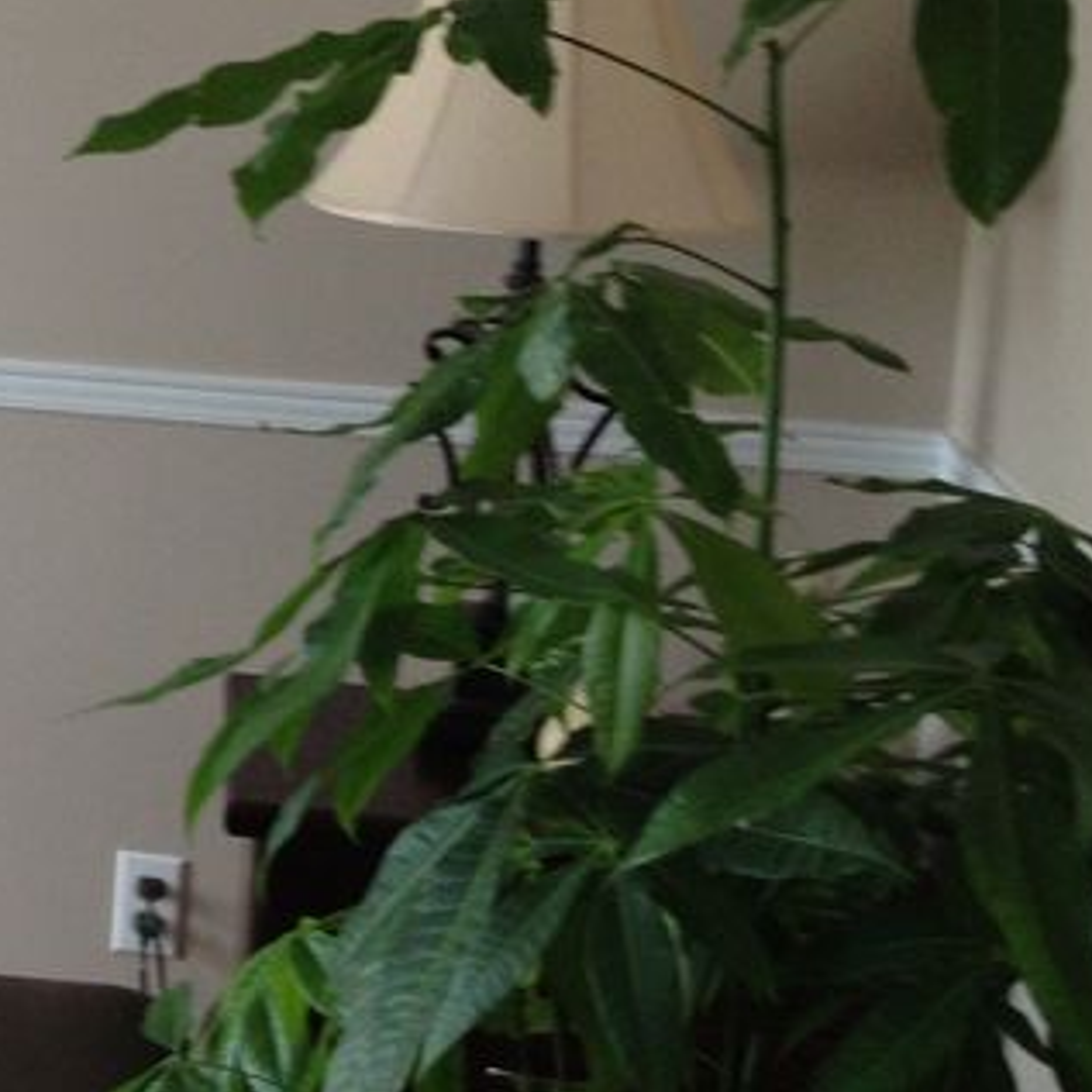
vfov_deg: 16.6
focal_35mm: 104
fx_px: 3712
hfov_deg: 15.4
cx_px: -553
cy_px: 217
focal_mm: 4.28
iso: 80
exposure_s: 1/20
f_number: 2.4
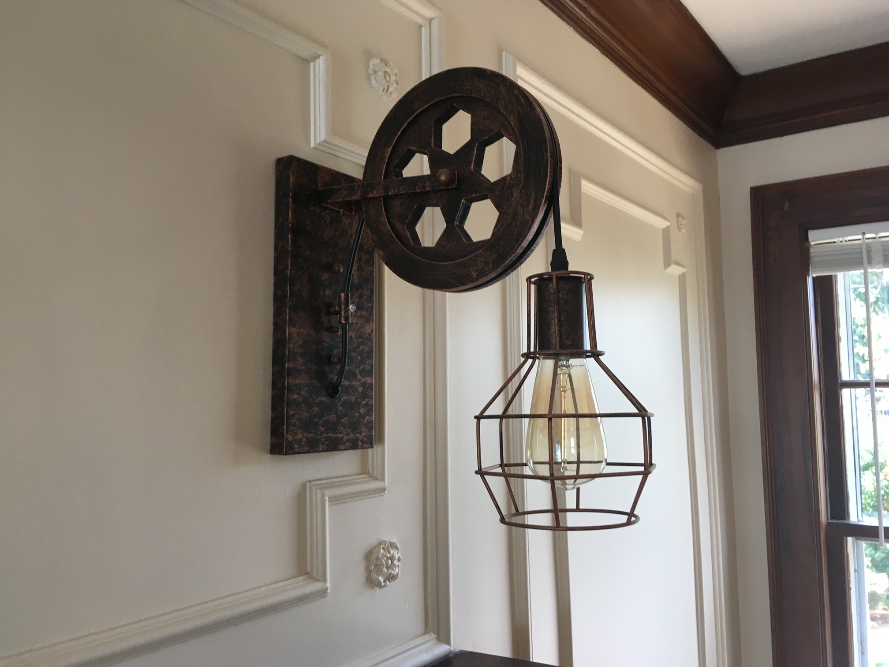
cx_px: 444
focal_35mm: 29
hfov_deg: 61.7
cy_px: 334
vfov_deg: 48.2
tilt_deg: +5.7
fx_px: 745
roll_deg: +0.5
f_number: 2.2
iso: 32
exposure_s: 1/30
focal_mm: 4.15
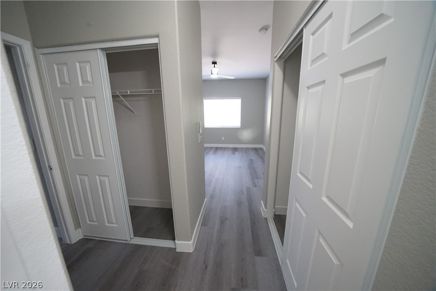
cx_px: 218
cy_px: 146
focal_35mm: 12
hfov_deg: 112.6
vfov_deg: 90.0
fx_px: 145
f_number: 9
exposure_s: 1/125
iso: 6400
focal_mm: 12
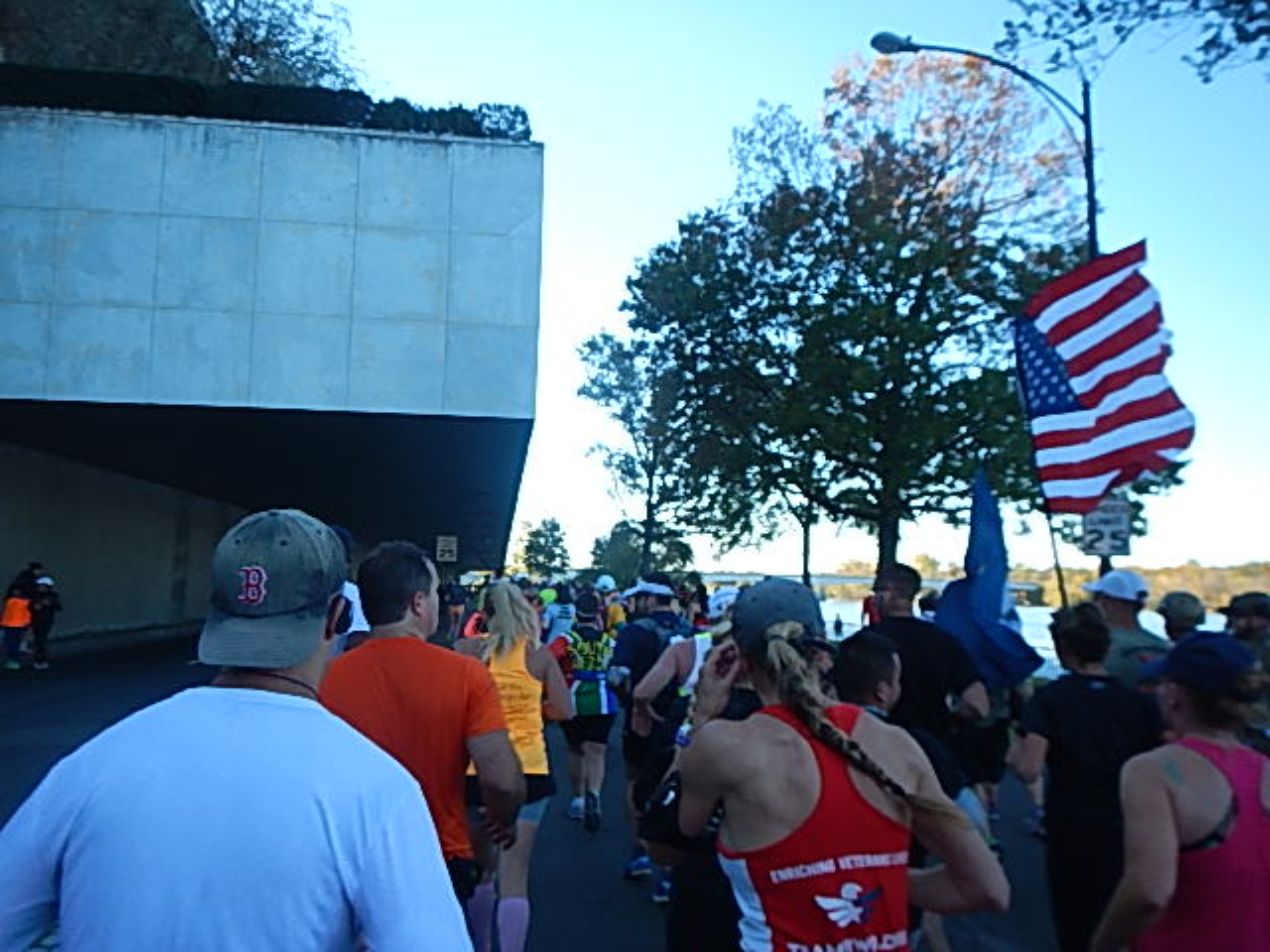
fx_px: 1027
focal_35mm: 28
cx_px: 635
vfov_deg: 49.7
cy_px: 476
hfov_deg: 63.4
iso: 140
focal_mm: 5
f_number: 3.9
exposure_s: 1/250
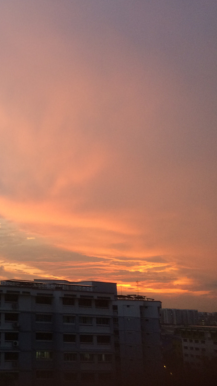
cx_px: -55
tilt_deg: +14.2
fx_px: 460
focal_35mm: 45
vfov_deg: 45.4
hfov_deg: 23.8
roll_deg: -1.3
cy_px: 181
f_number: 2.2
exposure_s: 1/33
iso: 64
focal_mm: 4.15
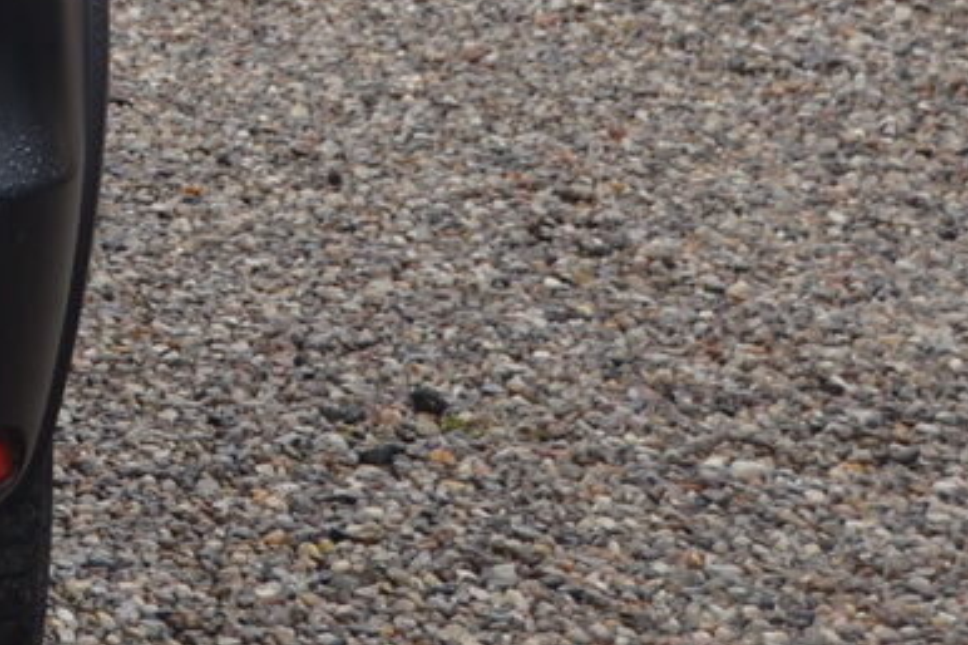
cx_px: -1231
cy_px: -600
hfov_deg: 8.3
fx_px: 6222
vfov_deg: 5.8
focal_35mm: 231
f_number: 7.1
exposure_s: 1/200
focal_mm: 31
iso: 100
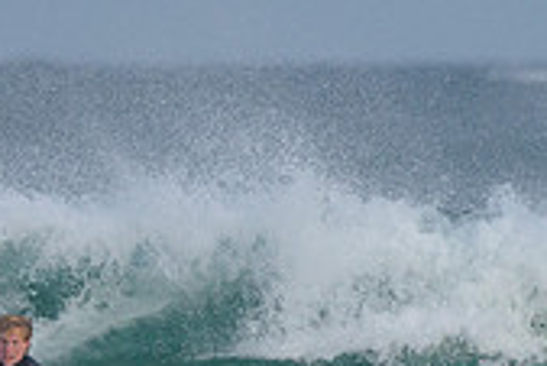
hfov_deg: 1.0
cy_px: 331
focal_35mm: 2106
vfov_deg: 0.7
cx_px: -142
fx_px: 32026
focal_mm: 500
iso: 400
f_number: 5.6
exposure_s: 1/2000
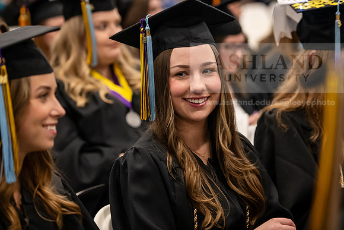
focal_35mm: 116
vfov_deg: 11.8
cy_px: 115
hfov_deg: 17.6
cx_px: 172
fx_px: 1109
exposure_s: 1/250
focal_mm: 116
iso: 3200
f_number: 3.2
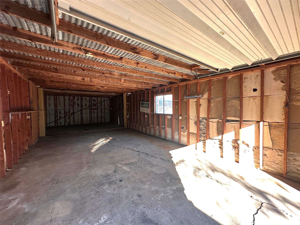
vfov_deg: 85.7
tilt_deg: -1.4
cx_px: 150
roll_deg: -0.1
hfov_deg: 102.1
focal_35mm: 14
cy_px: 112
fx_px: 121
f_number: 2.2
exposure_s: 1/99
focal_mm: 2.22
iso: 125
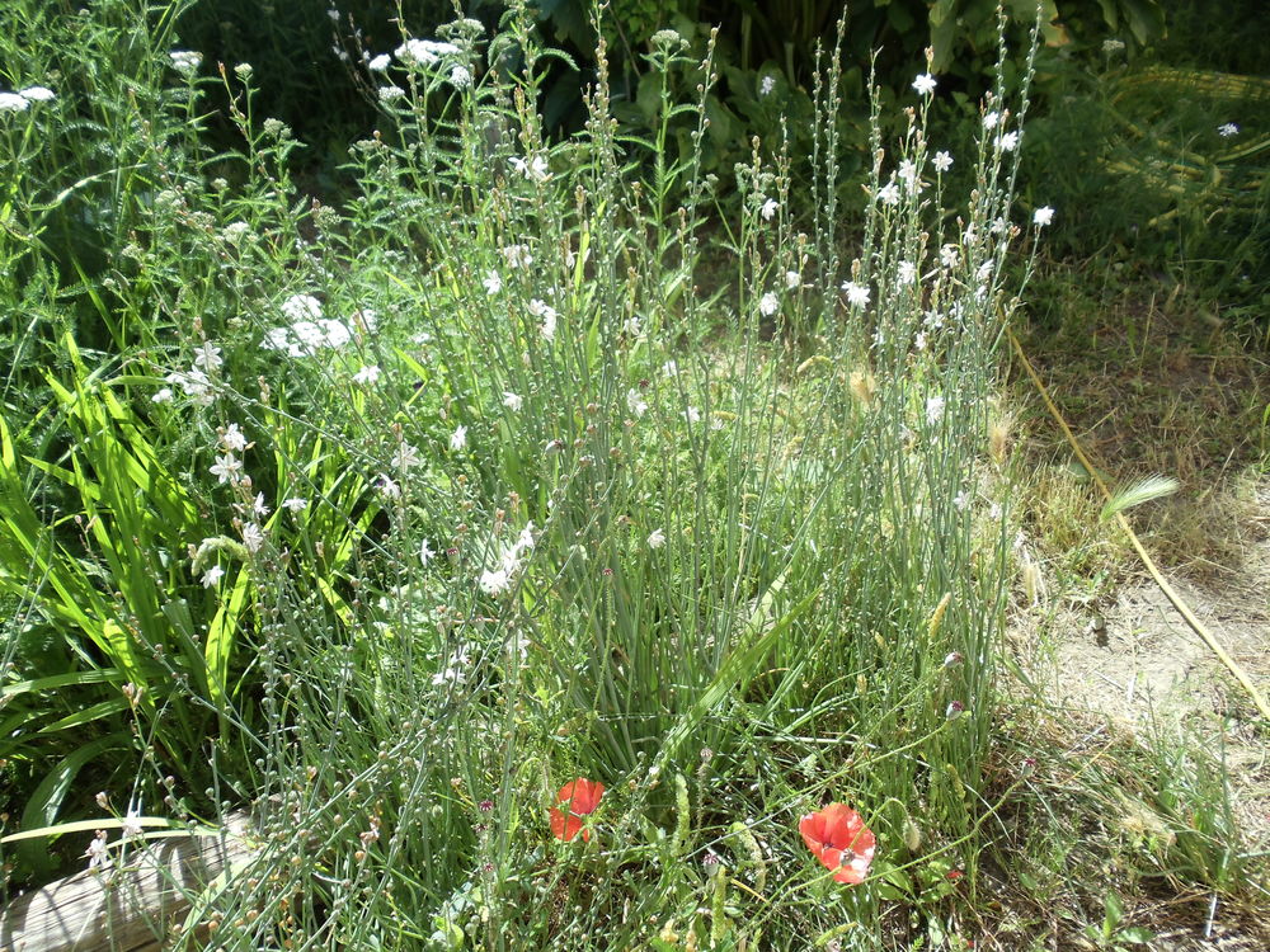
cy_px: 476
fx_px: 1614
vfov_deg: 32.9
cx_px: 635
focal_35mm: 44
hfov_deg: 42.9
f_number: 3.5
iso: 100
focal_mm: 6
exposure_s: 1/400
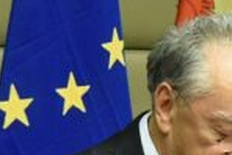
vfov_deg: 6.1
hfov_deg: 9.0
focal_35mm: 227
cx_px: 22
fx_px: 1464
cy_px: 152
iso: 6400
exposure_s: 1/250
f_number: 5
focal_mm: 34
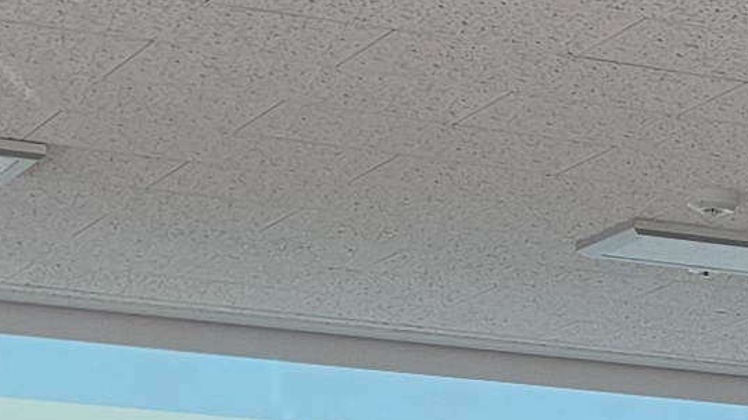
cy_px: 1210
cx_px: 1289
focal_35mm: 186
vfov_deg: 6.1
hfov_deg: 10.9
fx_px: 3689
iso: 100
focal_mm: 6.5
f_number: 1.4
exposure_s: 1/120
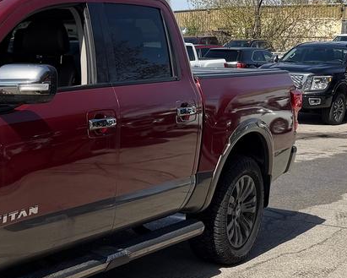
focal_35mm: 73
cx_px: -46
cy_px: 149
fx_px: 750
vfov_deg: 21.0
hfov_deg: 24.1
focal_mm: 6.76
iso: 80
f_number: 1.78
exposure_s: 1/4975
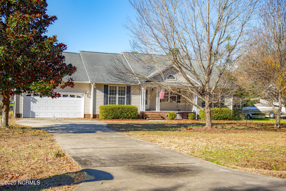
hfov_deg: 44.5
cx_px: 143
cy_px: 96
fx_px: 350
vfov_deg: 30.5
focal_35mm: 44
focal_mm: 44
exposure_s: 1/640
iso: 100
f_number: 4
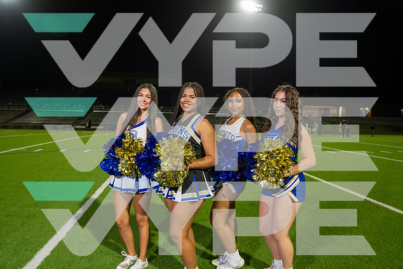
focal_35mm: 24
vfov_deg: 53.2
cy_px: 134
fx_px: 269
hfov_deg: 73.7
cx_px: 202
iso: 1000
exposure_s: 1/125
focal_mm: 24
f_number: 2.8
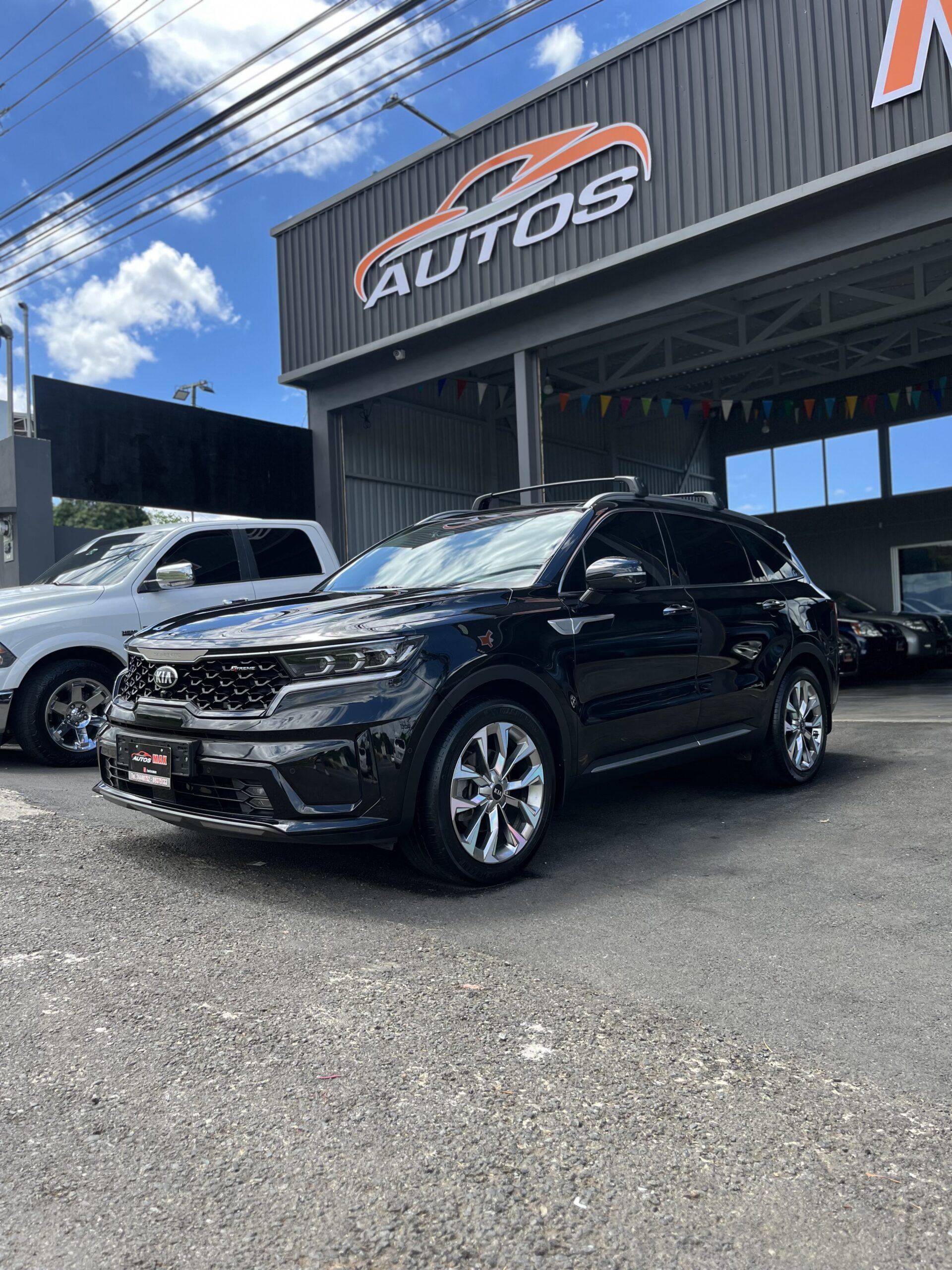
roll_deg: +3.1
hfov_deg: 53.1
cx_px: 476
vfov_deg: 67.3
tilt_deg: +1.8
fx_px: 953
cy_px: 635
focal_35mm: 26
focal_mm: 5.1
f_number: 1.6
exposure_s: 1/1106
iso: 50
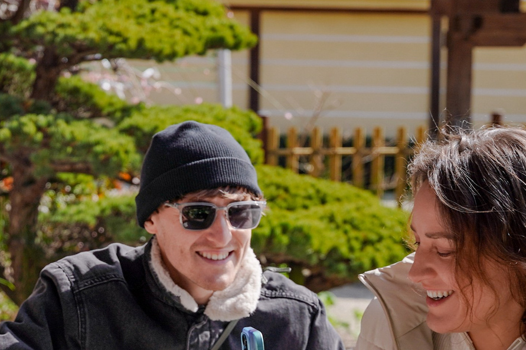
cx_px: 40
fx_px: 2033
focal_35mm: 139
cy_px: 407
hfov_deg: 14.6
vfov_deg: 9.7
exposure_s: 1/640
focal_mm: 48.4
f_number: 4.5
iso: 100
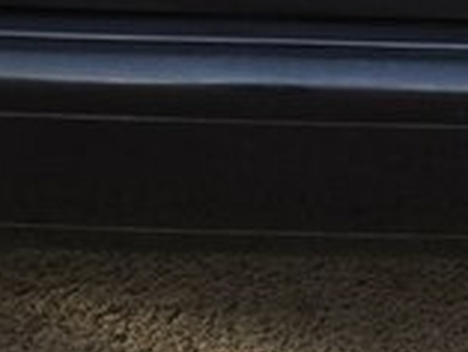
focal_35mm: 122
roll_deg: -2.4
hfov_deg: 16.1
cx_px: 259
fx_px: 1651
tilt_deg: -14.9
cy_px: -300
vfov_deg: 11.2
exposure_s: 1/102
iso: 32
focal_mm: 4.15
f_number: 2.2
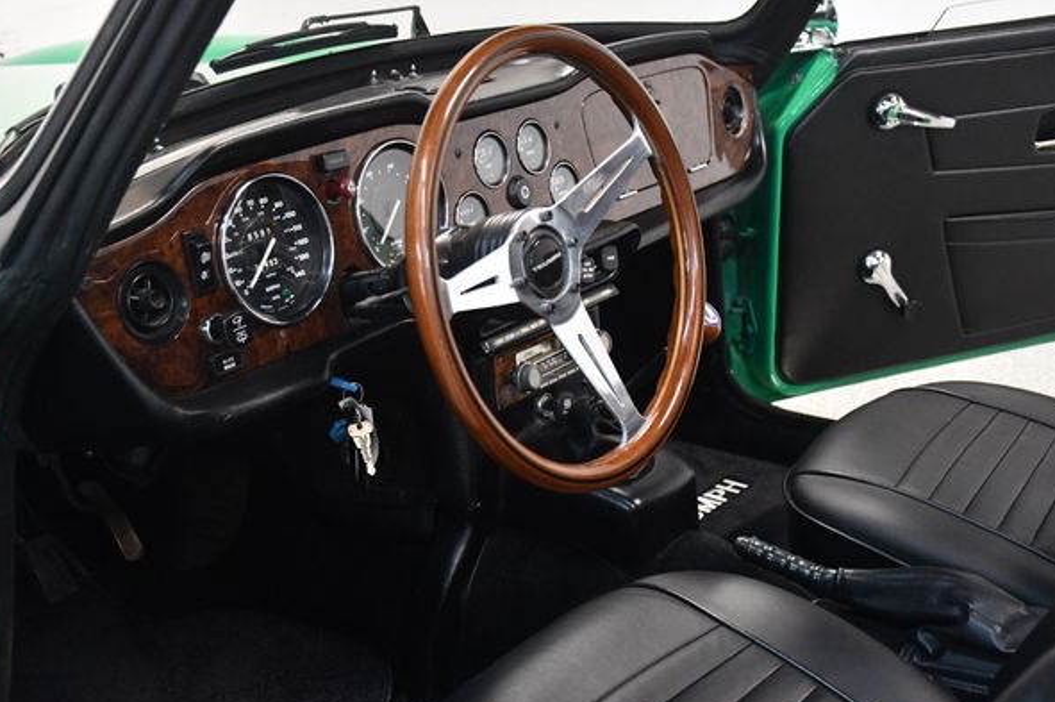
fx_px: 1523
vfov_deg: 25.9
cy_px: 336
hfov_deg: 38.2
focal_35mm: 52
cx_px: 525
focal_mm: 32
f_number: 4
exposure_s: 1/80
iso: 3200
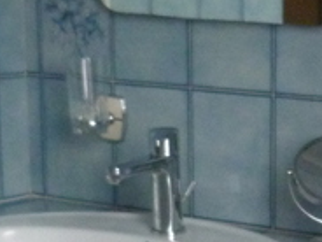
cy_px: 289
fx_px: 1265
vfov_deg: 10.7
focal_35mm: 136
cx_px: 373
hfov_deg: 14.1
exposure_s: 1/30
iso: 400
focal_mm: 4.5
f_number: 2.8
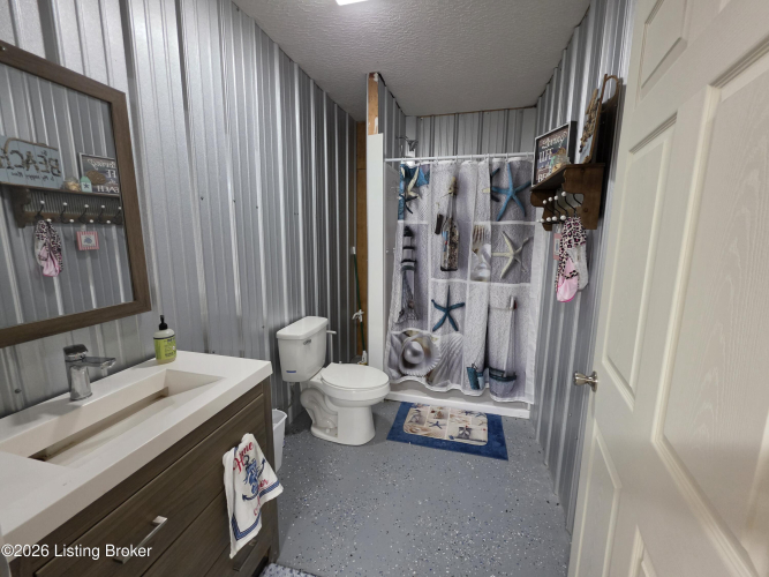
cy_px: 288
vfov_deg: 89.9
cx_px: 384
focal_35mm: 13
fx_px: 289
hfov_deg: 106.2
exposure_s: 1/60
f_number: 1.9
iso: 400
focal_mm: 2.2
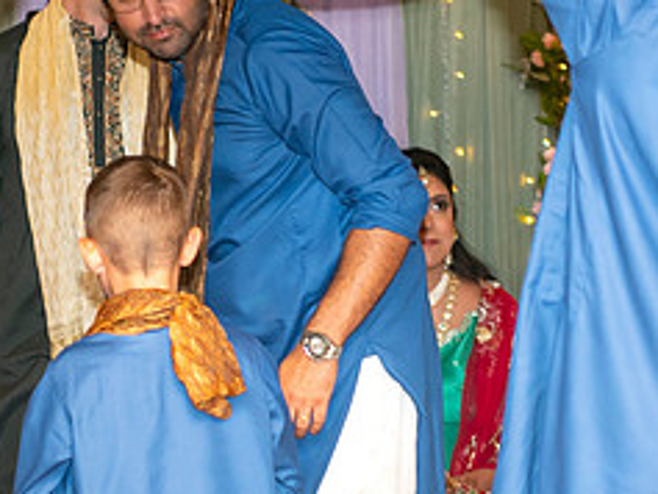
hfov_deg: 11.0
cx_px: 298
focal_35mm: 180
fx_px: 3423
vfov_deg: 8.2
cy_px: 355
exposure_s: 1/160
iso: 800
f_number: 2.8
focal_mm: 70
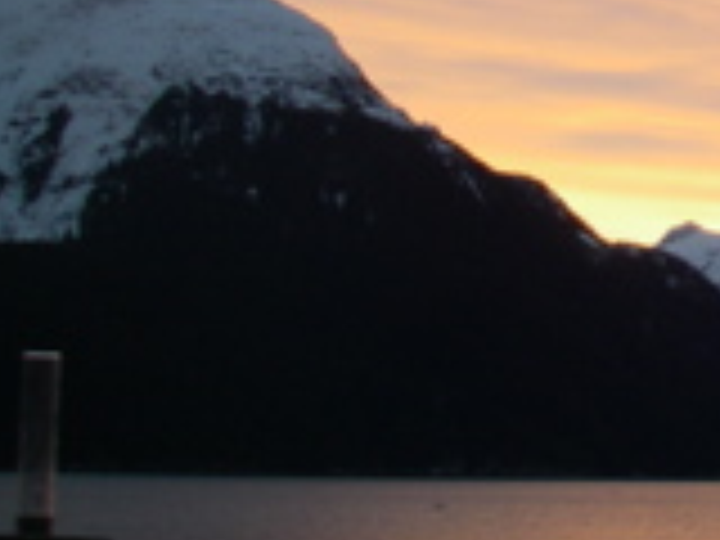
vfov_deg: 12.4
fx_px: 2475
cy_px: 88
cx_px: 1071
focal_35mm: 119
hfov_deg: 15.3
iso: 125
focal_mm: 6.3
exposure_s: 1/50
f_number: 3.3
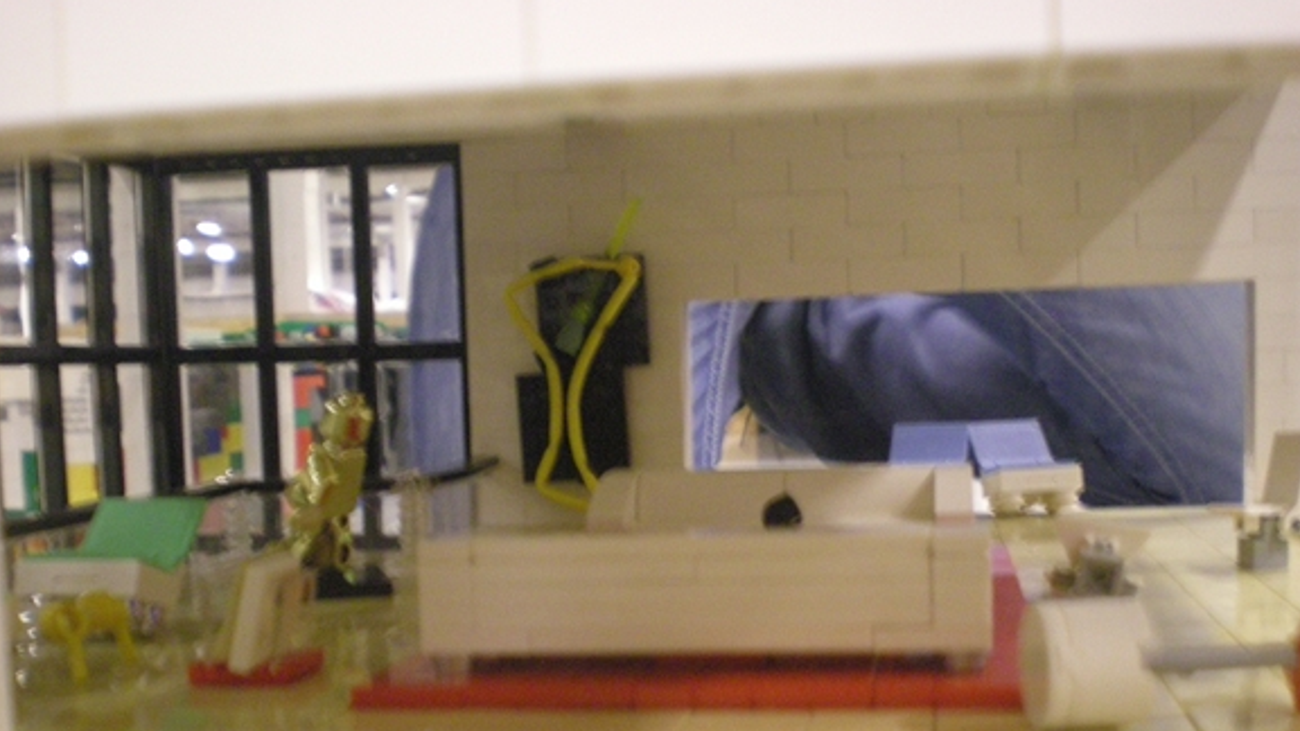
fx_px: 1586
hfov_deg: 44.6
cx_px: 686
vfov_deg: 25.8
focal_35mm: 46
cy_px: 503
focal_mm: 6.3
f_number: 3.1
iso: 400
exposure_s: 1/5.2
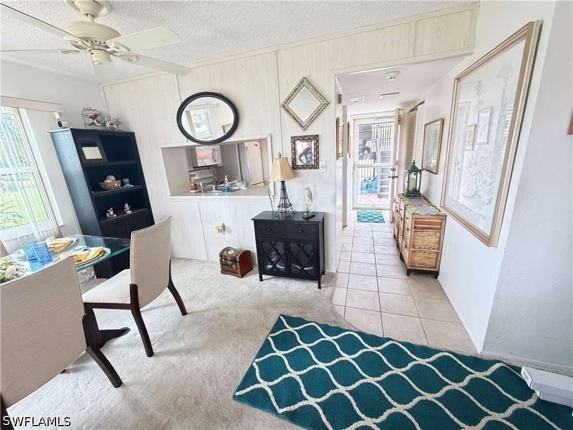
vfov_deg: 85.7
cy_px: 215
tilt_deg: -14.7
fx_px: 232
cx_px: 286
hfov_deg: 102.1
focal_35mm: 14
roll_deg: +4.1
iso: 400
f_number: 2.2
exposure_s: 1/60
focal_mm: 2.22
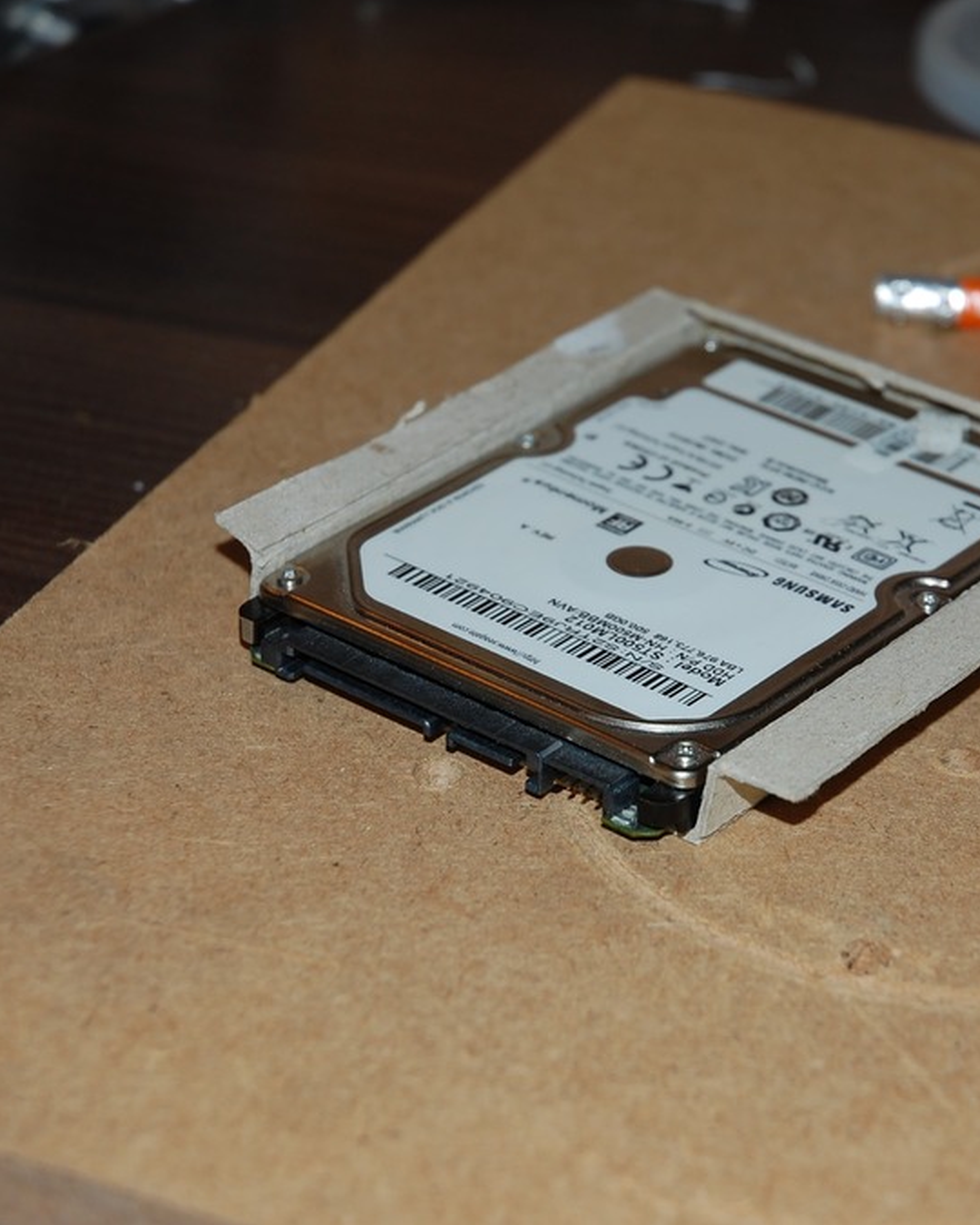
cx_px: 621
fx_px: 4641
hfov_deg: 12.0
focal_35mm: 128
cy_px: 612
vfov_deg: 15.0
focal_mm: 60
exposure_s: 1/125
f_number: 5.6
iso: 200
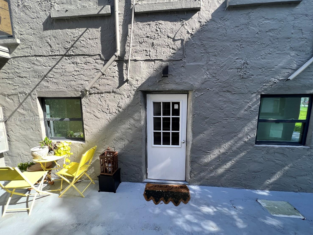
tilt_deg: -8.9
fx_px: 127
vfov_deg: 85.6
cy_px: 120
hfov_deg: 102.1
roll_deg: +0.4
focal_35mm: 14
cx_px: 156
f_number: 1.8
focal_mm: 1.57
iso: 32
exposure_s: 1/205
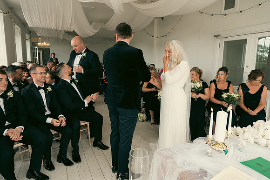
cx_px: 135
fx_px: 180
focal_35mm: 24
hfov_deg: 73.7
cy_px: 90
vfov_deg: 53.2
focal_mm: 24
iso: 250
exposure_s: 1/160
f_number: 3.5
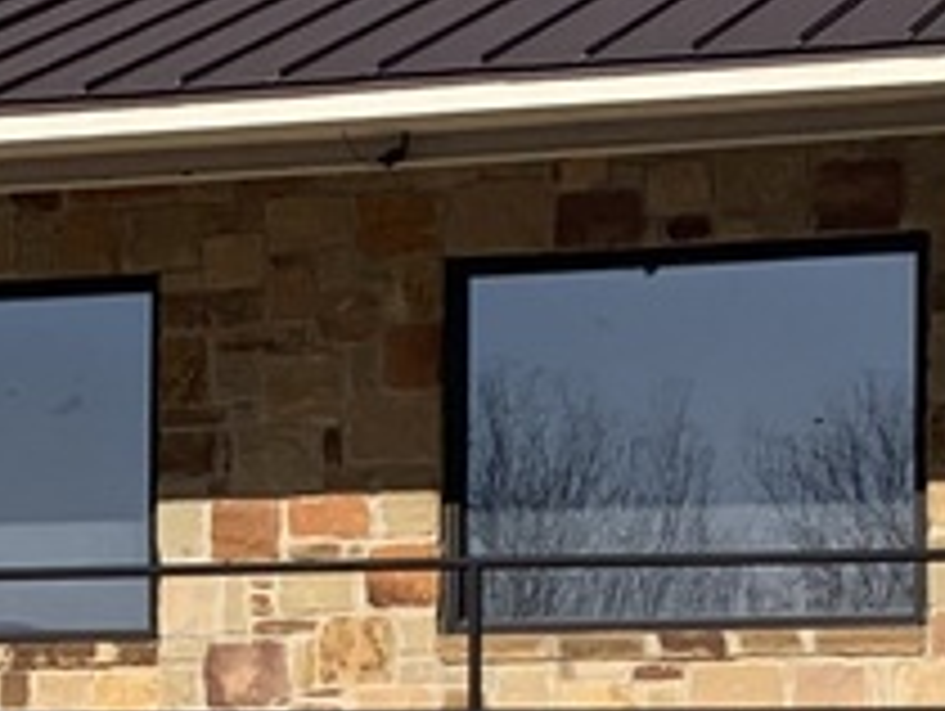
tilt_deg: -0.9
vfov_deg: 8.3
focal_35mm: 178
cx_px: -148
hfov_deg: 10.9
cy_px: 900
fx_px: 4865
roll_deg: +0.1
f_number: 1.8
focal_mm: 4.25
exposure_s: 1/3937
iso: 25
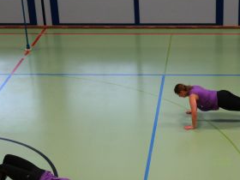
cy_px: 144
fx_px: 624
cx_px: 192
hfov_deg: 21.5
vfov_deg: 16.3
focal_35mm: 90
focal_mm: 27
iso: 400
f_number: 4
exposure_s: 1/50
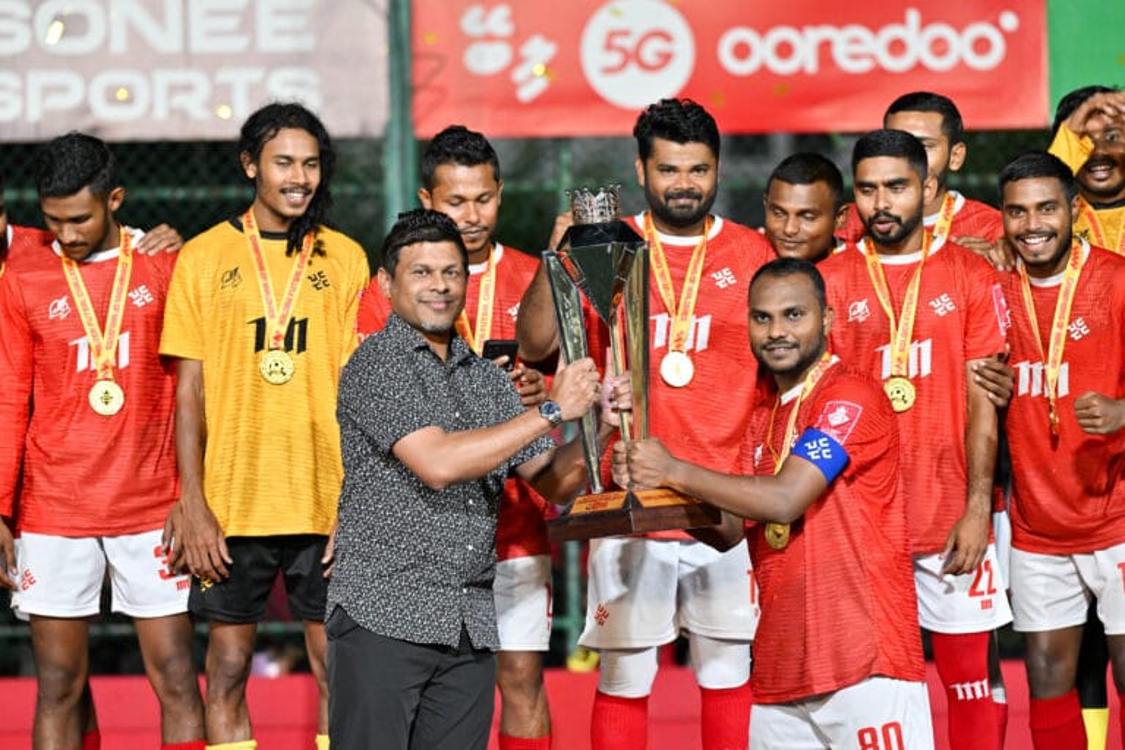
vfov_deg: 6.9
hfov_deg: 10.3
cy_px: 375
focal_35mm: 200
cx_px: 562
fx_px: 6250
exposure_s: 1/250
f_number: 4
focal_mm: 200
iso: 2000
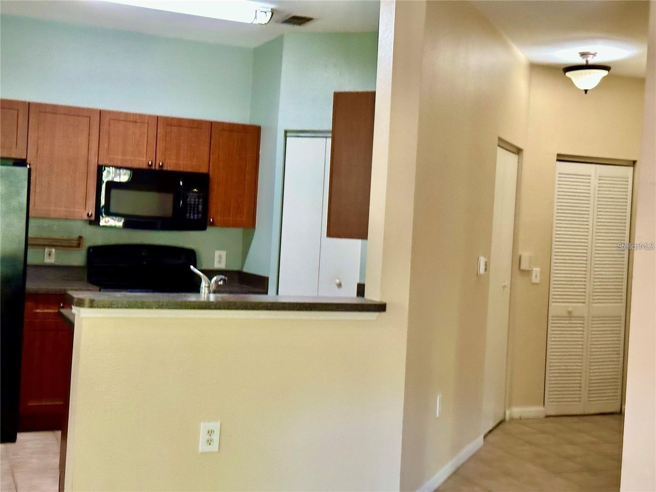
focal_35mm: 48
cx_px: 328
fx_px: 910
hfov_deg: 39.7
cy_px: 246
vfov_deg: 30.3
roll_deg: -3.3
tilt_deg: -1.0
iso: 320
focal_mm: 6.86
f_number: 1.78
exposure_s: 1/40
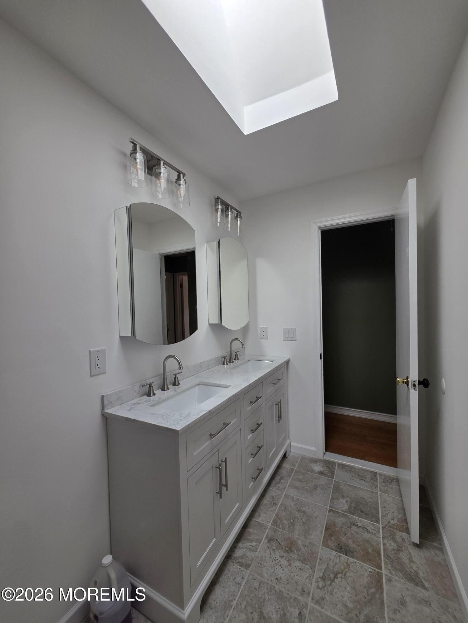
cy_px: 312
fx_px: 234
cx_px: 234
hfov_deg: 89.9
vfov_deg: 106.2
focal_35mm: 13
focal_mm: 2.2
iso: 25
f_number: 1.9
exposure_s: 1/120
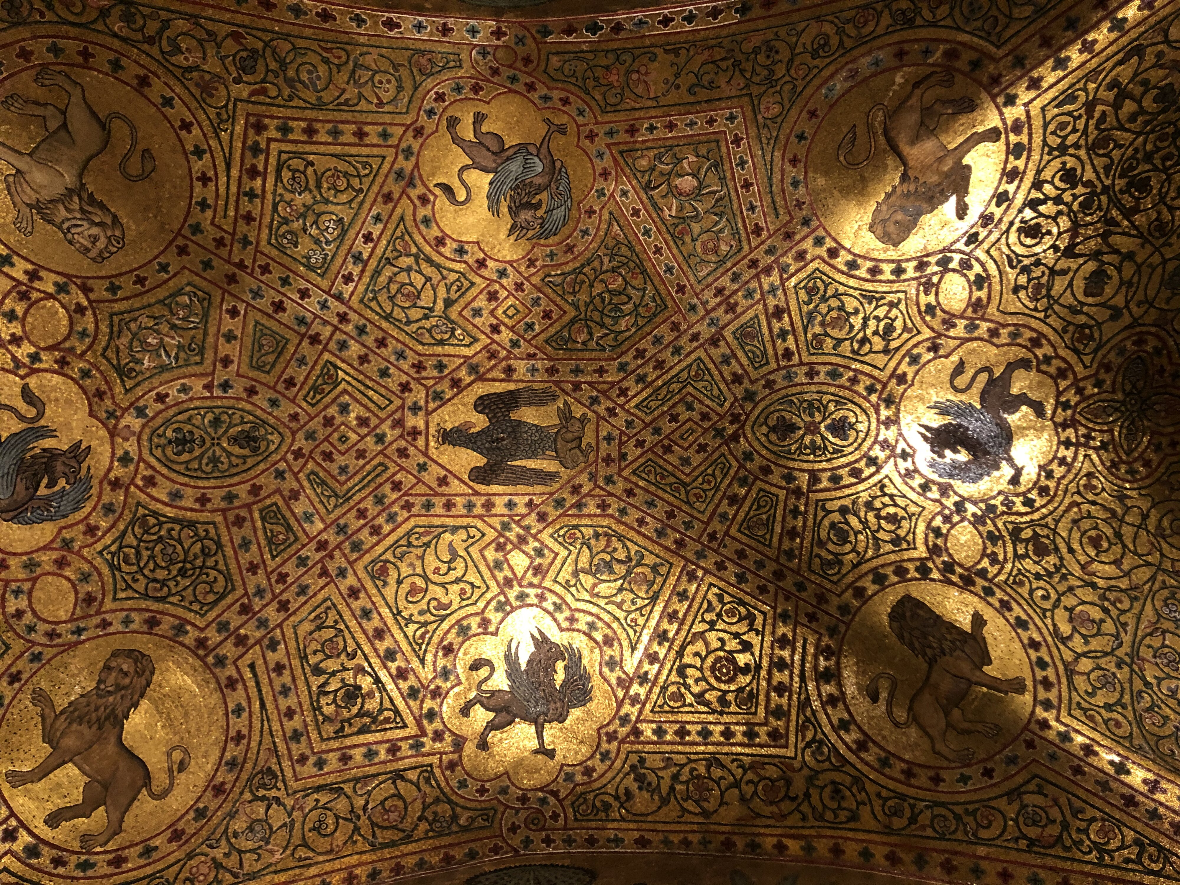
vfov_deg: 49.7
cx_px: 590
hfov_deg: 63.4
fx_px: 954
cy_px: 442
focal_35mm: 28
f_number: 1.8
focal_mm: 4
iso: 100
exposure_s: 1/10
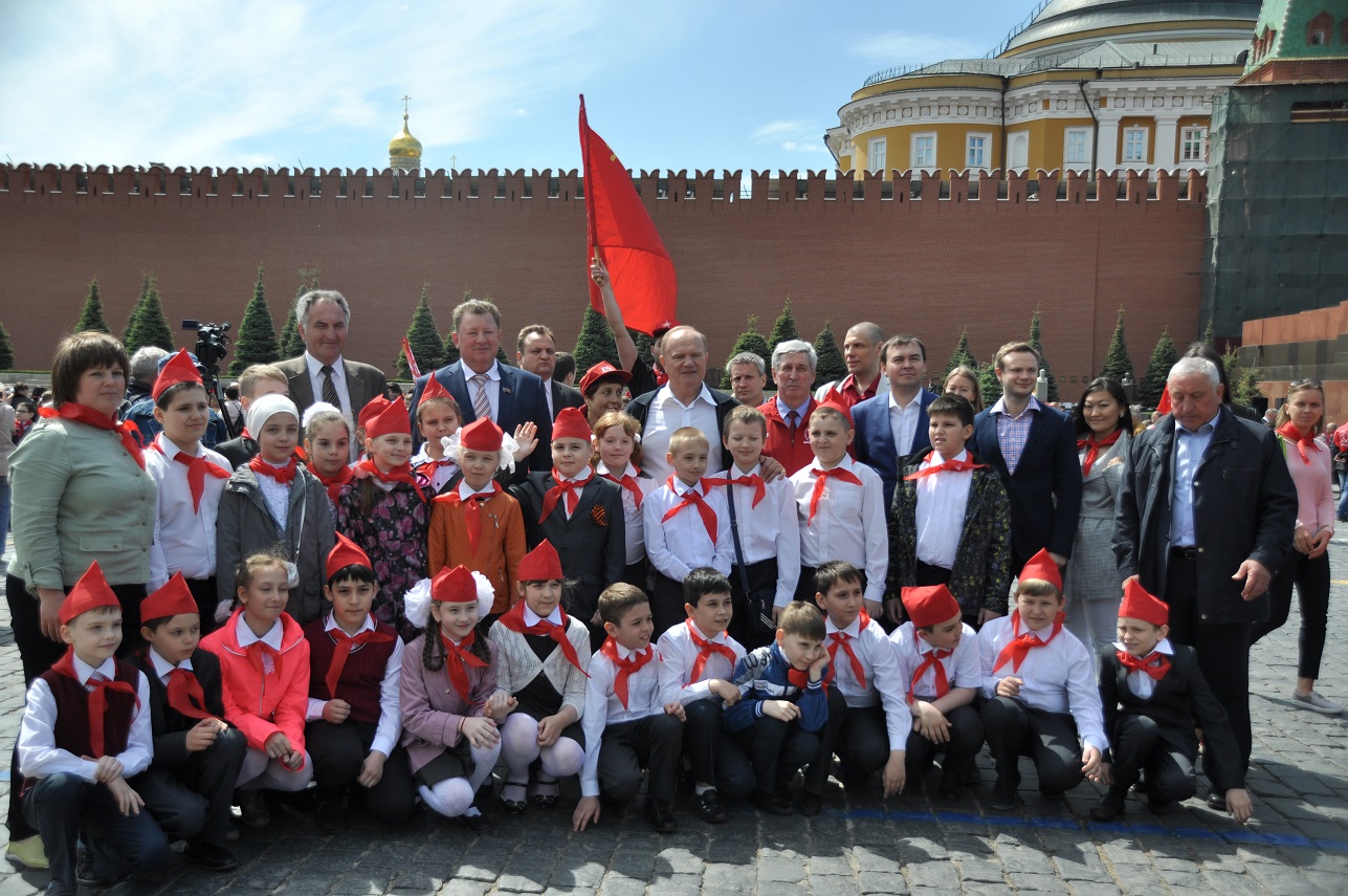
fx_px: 1459
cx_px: 674
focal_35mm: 39
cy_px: 448
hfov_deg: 49.6
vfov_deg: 34.1
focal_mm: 26
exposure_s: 1/1000
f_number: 4
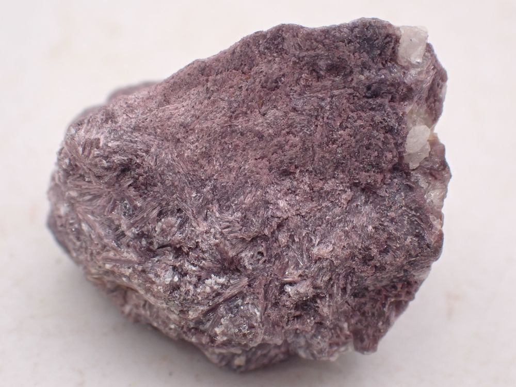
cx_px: 258
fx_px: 1491
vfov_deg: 14.8
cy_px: 194
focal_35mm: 100
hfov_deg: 19.6
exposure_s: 1/400
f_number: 6.3
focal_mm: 18
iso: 320
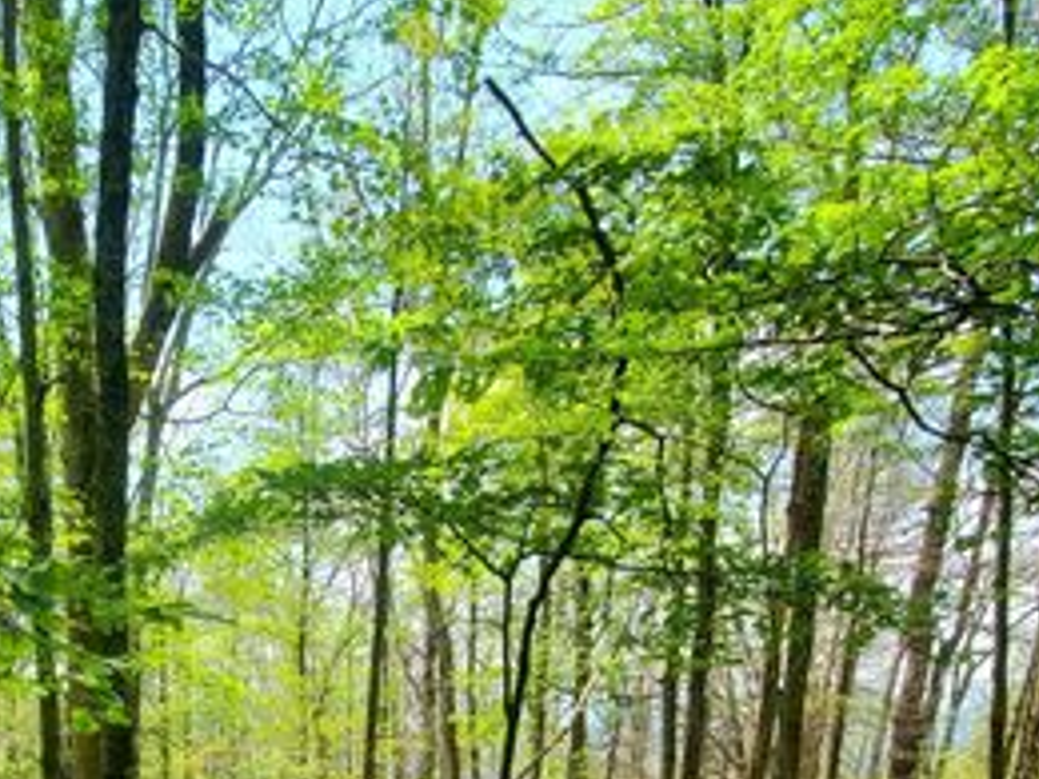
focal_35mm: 32
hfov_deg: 53.0
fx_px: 960
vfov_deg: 35.3
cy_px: 923
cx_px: 204
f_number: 2.2
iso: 50
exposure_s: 1/228
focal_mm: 1.8
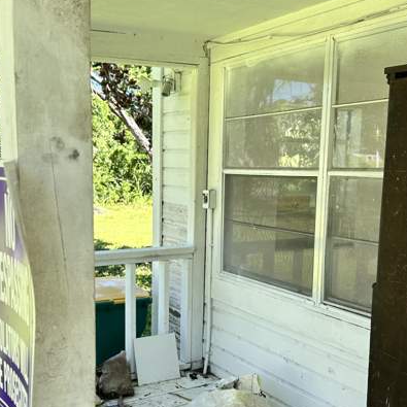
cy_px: 261
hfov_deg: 39.2
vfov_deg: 38.8
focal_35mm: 43
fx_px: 572
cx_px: 192
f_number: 1.78
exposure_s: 1/580
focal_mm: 6.86
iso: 80
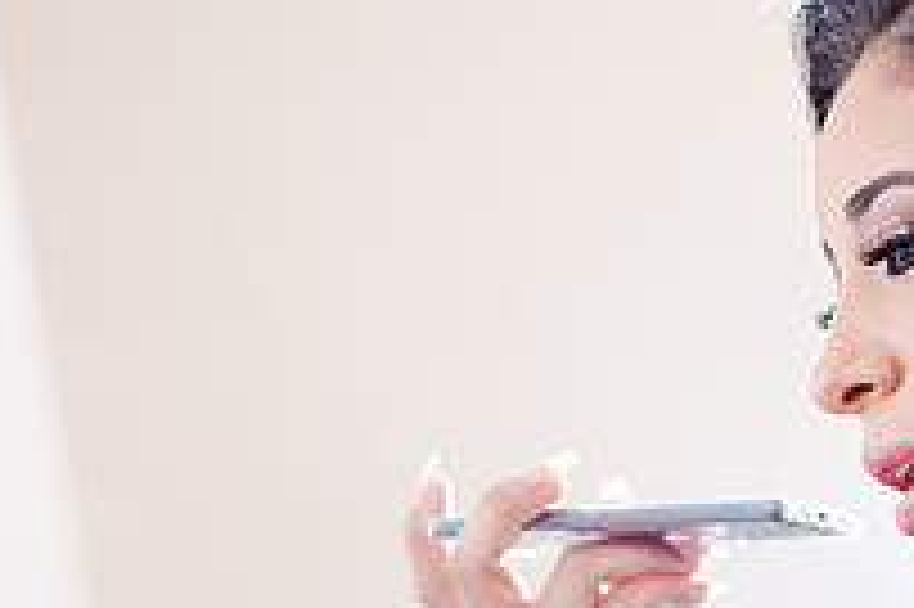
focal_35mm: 143
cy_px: 507
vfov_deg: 9.5
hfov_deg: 14.3
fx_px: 3628
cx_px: 761
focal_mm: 50
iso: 640
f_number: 1.8
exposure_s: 1/160
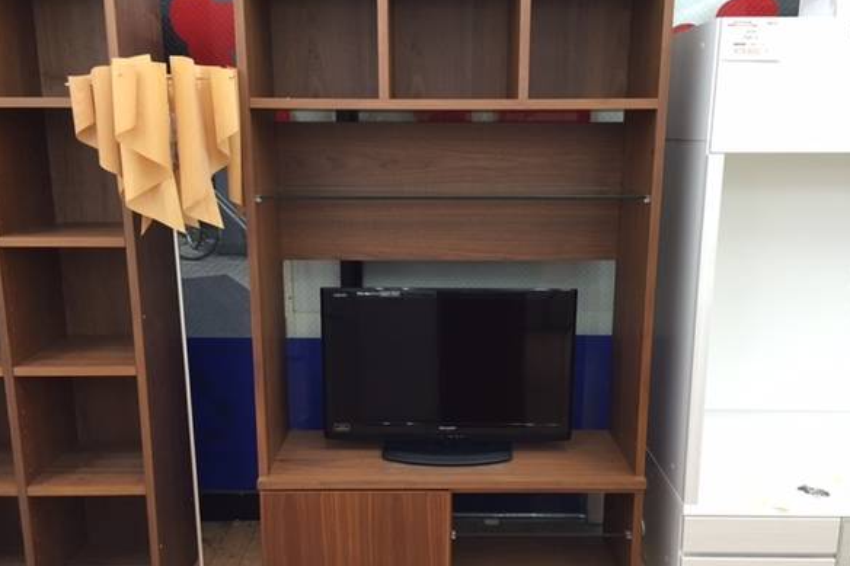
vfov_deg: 42.3
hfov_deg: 60.3
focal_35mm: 31
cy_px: 290
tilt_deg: -13.0
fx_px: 732
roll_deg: -1.4
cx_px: 431
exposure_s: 1/30
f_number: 2.2
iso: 50
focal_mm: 4.15
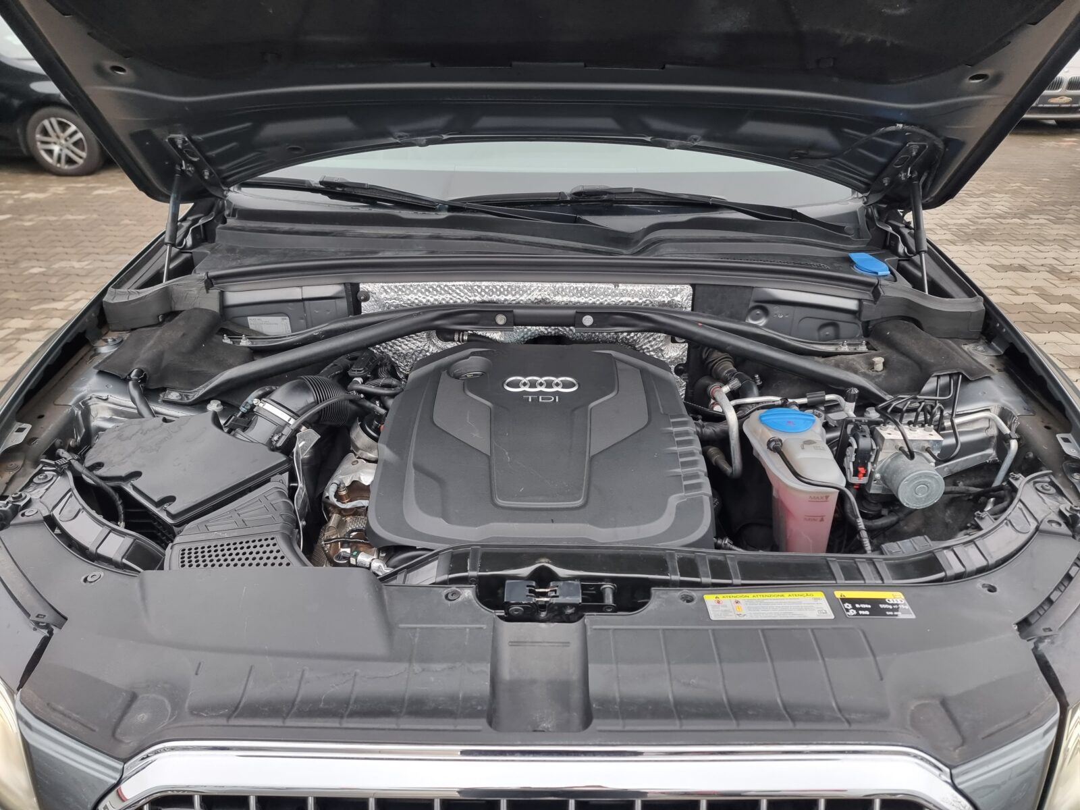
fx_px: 749
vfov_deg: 56.8
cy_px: 405
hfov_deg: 71.6
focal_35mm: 24
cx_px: 540
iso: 125
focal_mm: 6.7
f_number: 1.8
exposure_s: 1/100
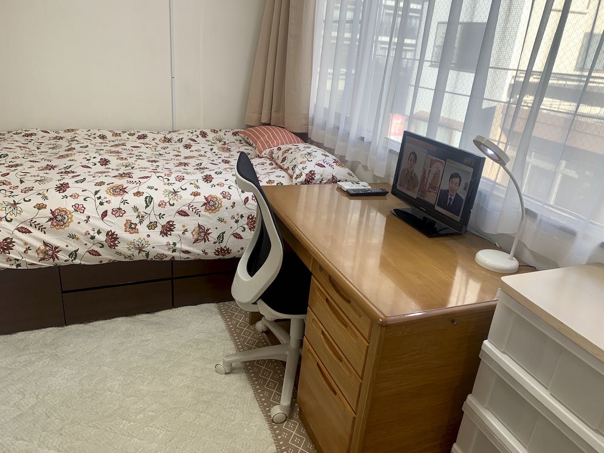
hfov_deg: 67.3
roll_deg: -4.0
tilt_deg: -22.2
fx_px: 454
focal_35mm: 26
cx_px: 302
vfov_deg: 53.1
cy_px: 226
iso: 32
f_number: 1.8
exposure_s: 1/111
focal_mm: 4.25
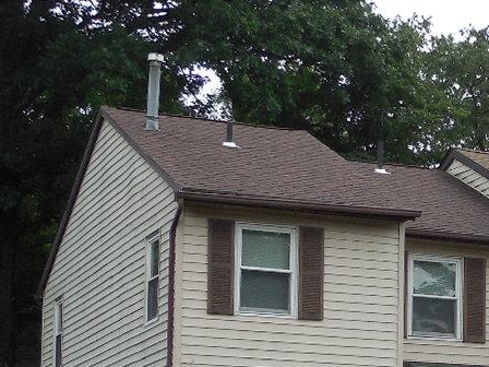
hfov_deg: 13.0
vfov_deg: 10.2
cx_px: 736
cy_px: 478
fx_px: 2020
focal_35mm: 143
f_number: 3.6
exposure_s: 1/400
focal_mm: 7.1
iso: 125
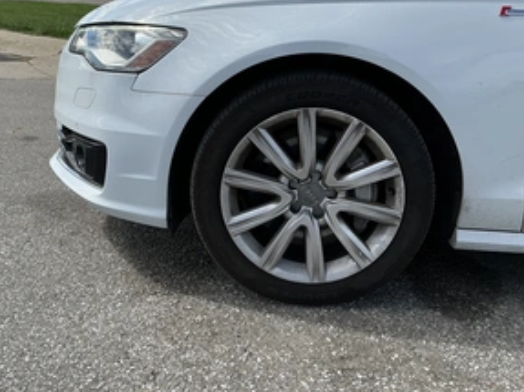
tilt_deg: -11.3
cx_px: 252
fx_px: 590
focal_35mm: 39
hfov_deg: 47.9
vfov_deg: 36.3
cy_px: 122
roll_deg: -3.7
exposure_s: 1/1675
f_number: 1.8
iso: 25
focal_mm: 3
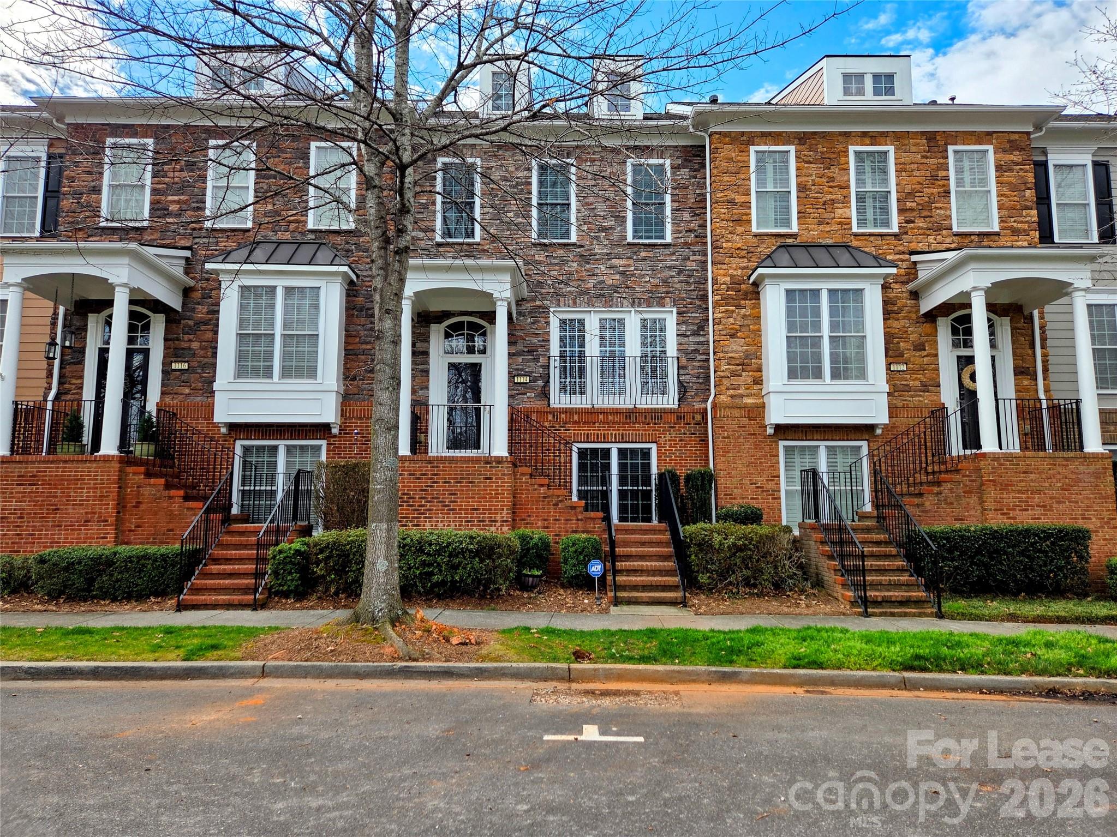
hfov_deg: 73.9
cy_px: 418
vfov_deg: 58.9
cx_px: 558
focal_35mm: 23
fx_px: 742
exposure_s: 1/2937
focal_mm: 5.4
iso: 80
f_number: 1.8
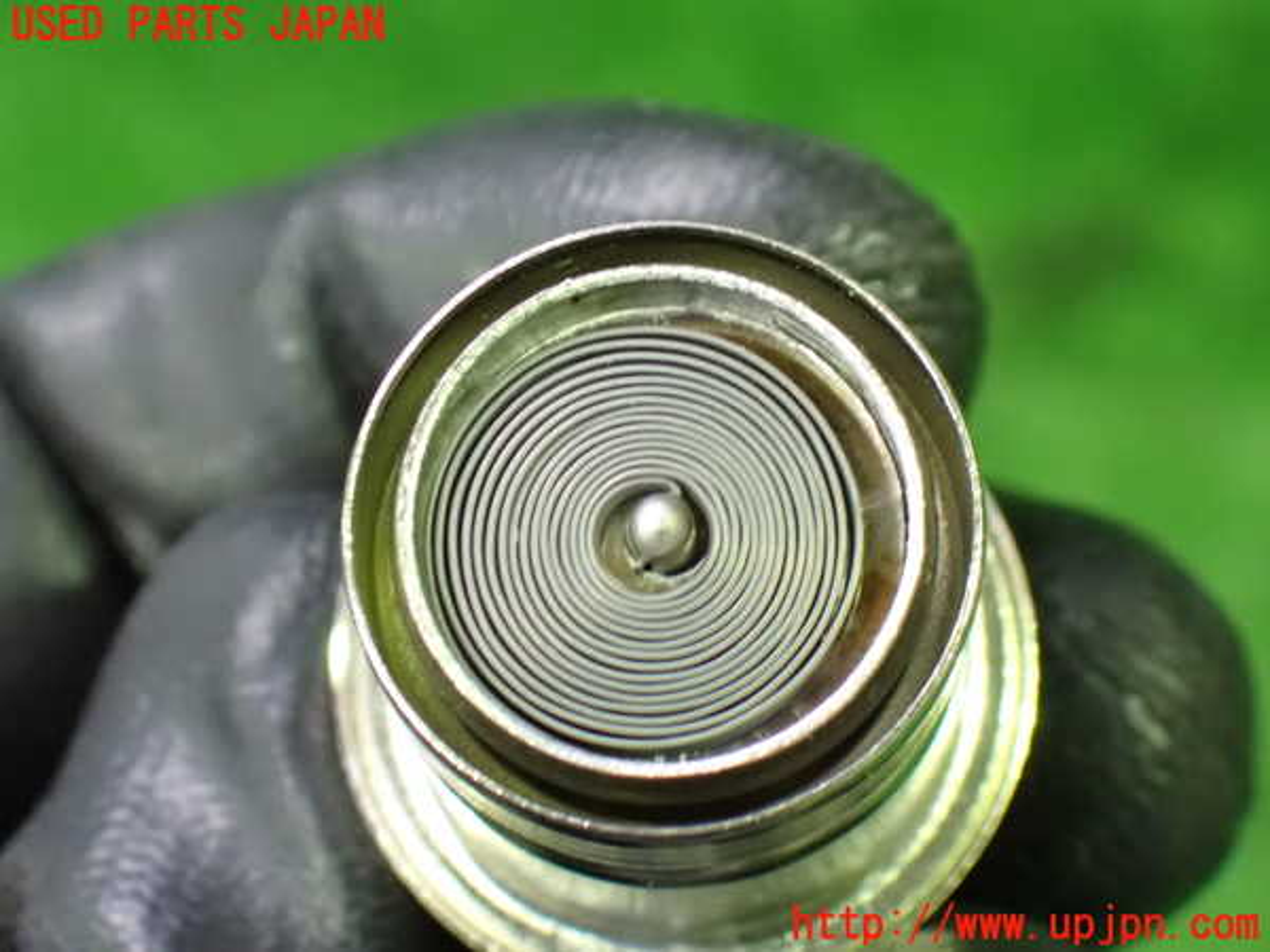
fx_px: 3669
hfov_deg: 19.6
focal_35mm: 100
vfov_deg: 14.8
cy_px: 476
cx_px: 635
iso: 1600
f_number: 4.9
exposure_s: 1/20
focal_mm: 18
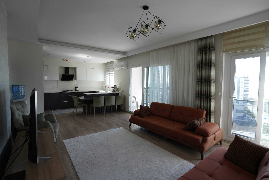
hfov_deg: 93.3
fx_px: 127
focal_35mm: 17
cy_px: 90
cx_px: 134
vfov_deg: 70.4
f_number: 4
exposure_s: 1/160
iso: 200
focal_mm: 17
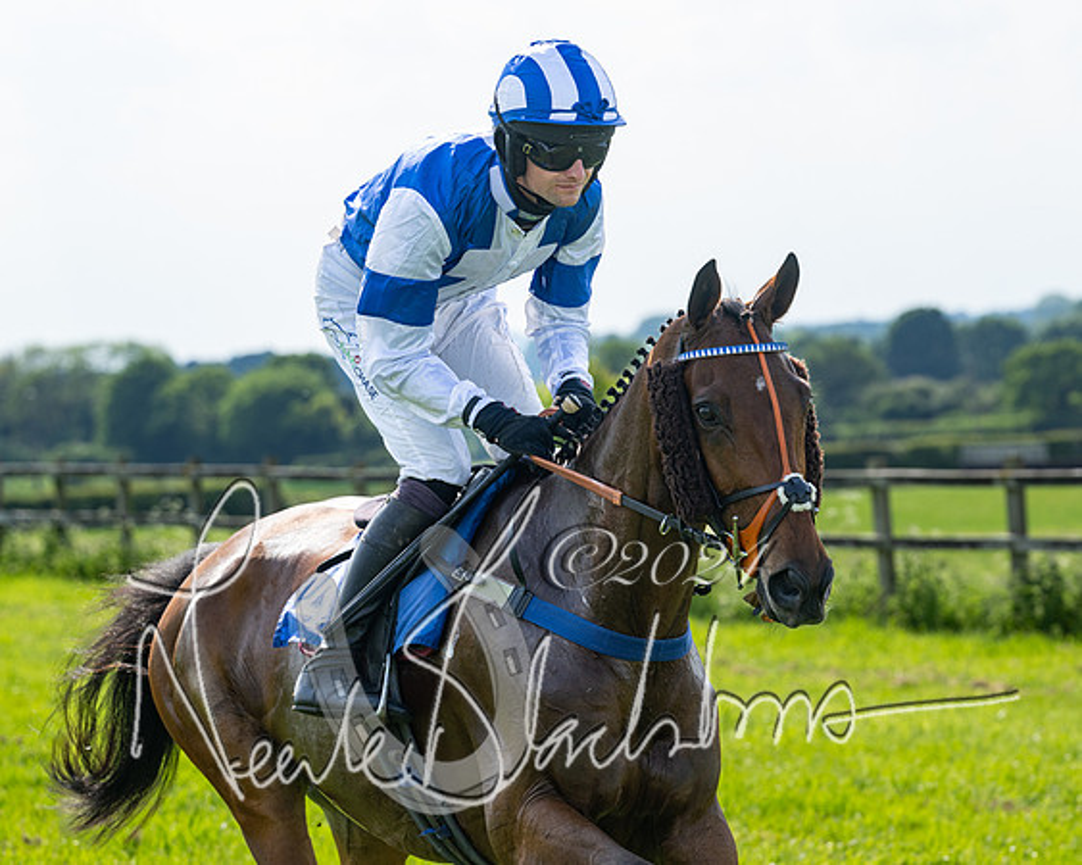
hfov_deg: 10.7
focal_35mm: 181
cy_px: 357
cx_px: 712
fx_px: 5790
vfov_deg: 8.5
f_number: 5
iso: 200
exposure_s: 1/1000
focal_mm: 125
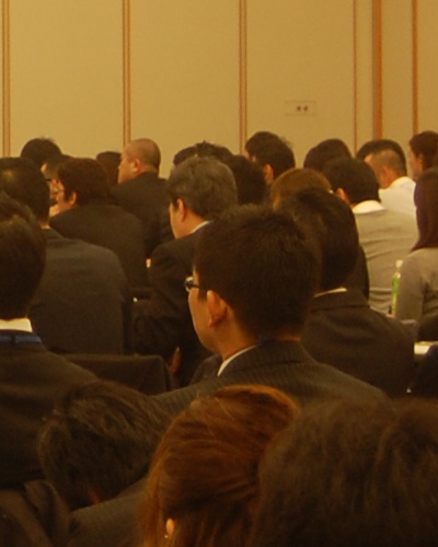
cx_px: -647
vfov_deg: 8.1
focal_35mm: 237
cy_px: -11
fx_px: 3840
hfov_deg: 6.2
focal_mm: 28
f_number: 4.2
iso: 400
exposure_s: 1/30
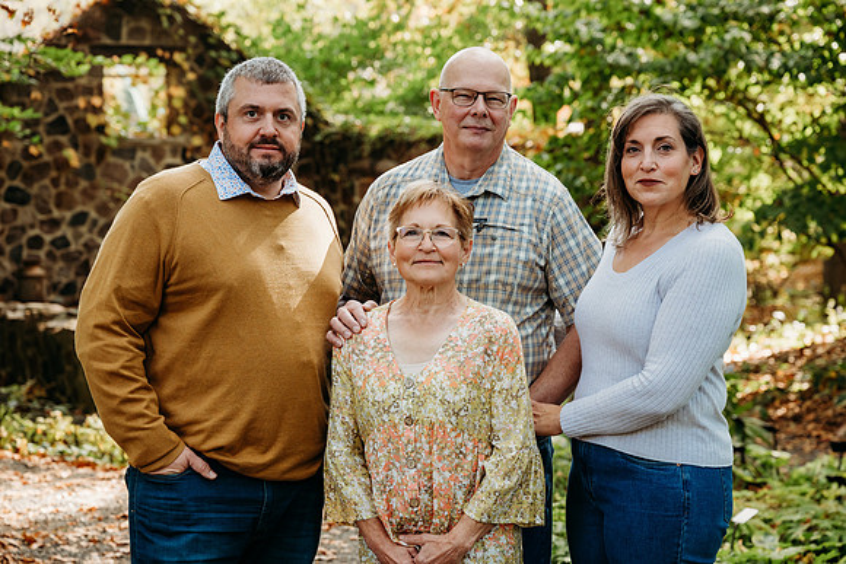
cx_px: 433
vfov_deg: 16.8
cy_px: 307
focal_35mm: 81
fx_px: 1909
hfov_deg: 25.0
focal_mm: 70
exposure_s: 1/250
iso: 500
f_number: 4.5
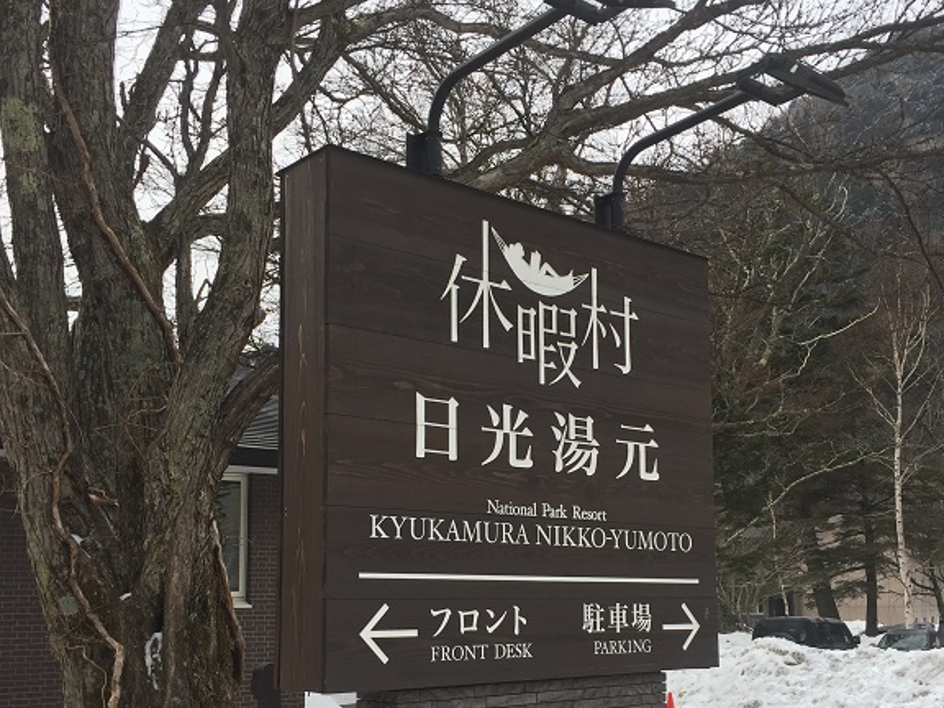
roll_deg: -0.6
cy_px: 489
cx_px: 519
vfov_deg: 34.7
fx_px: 1118
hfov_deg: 45.7
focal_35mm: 41
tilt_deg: +4.3
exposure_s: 1/542
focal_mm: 4.15
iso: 32
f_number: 2.2
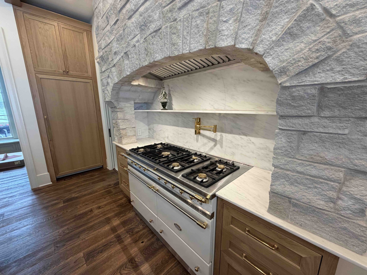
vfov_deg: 85.7
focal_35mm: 14
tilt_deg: -10.8
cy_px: 138
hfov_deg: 102.1
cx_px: 184
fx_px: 148
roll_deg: -0.2
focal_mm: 2.22
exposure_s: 1/120
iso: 250
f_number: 2.2
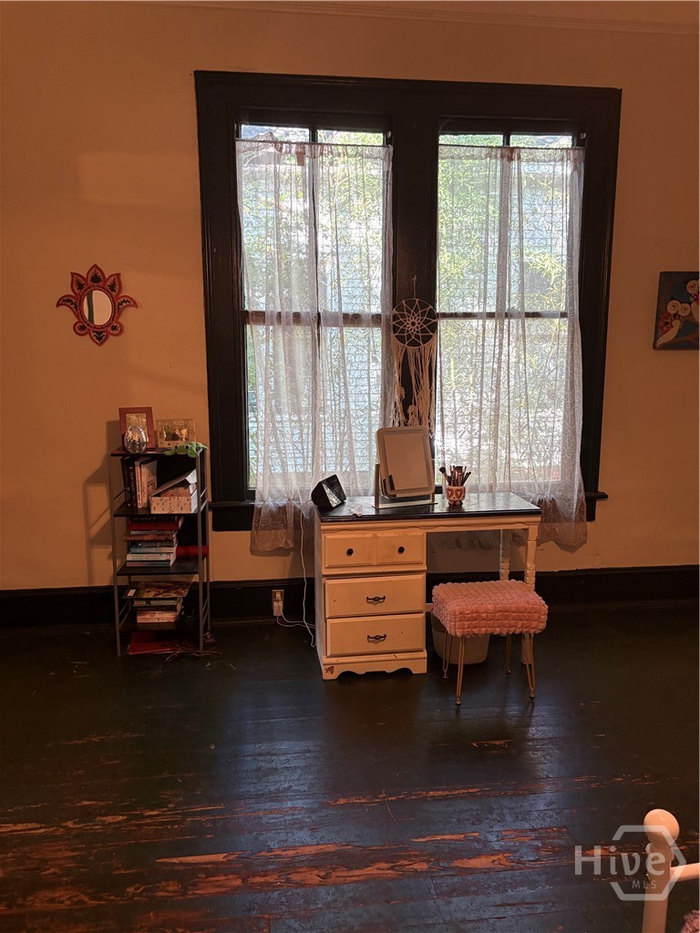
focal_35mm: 26
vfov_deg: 67.3
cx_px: 350
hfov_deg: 53.1
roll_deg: +1.3
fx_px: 701
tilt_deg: -7.8
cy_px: 466
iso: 200
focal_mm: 5.96
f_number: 1.6
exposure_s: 1/60
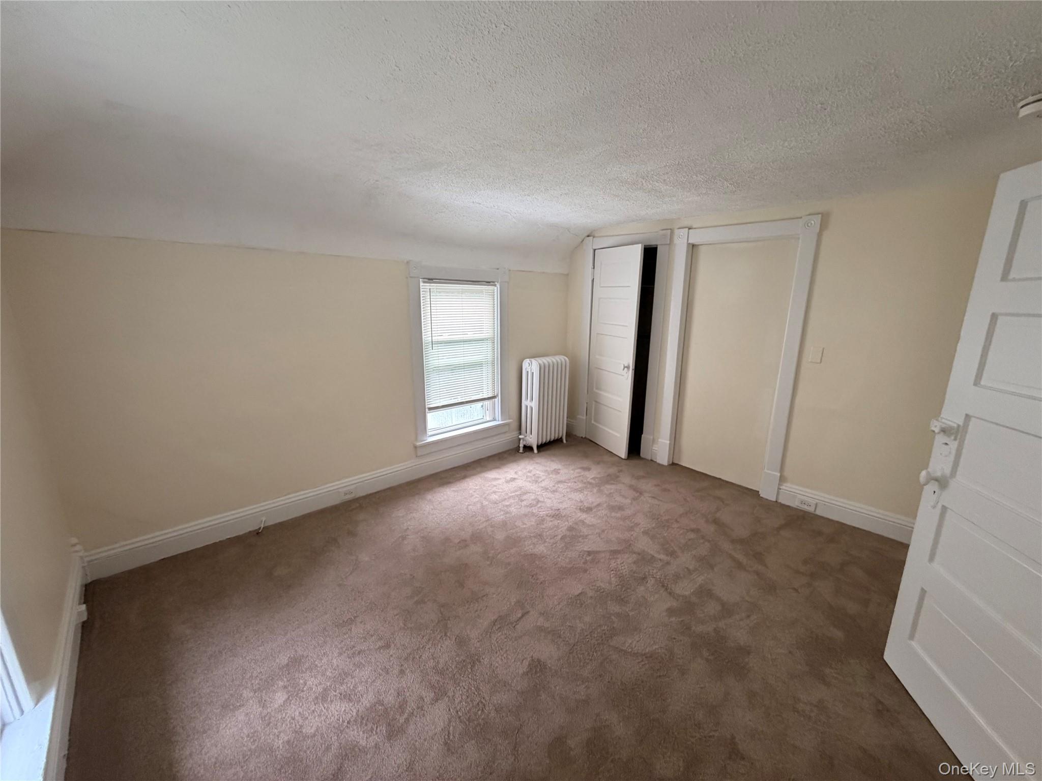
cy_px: 390
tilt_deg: -10.8
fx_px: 421
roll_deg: -0.6
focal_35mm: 14
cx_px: 521
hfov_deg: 102.1
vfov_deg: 85.7
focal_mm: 2.22
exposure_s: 1/98
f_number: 2.2
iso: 320
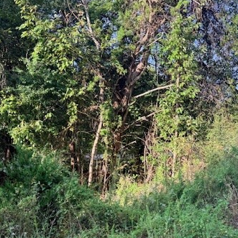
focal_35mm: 41
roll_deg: +0.2
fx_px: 319
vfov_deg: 40.1
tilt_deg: -5.3
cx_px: 160
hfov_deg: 40.4
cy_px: 170
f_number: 1.78
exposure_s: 1/559
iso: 80
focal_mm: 6.76
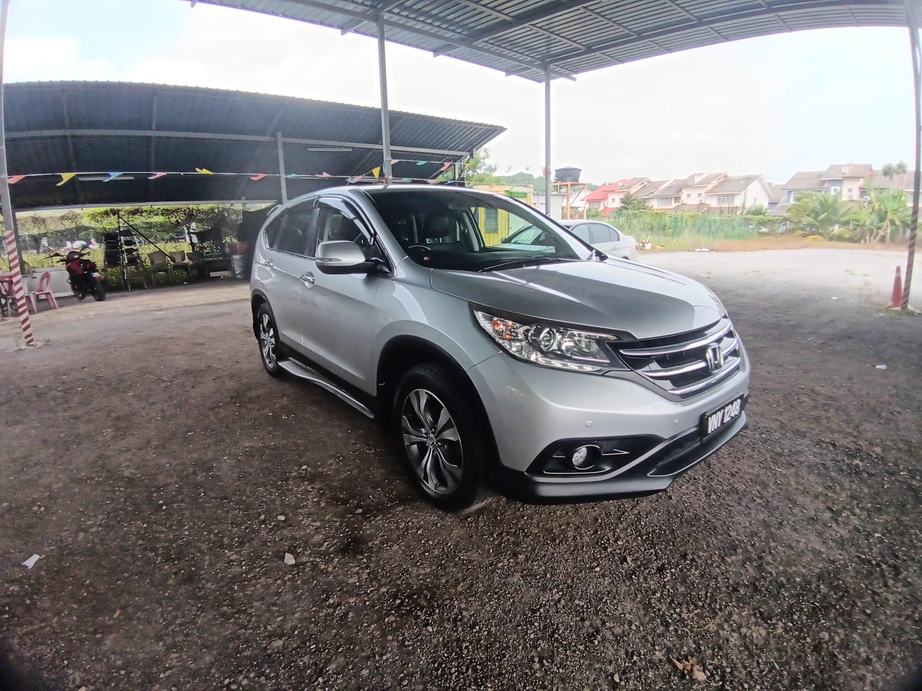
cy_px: 346
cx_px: 461
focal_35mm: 17
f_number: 2.2
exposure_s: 1/197
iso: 100
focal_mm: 1.46
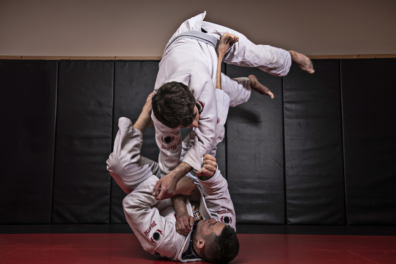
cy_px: 132
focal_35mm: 42
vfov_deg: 31.9
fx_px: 462
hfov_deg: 46.4
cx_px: 198
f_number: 4.5
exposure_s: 1/125
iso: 200
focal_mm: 42
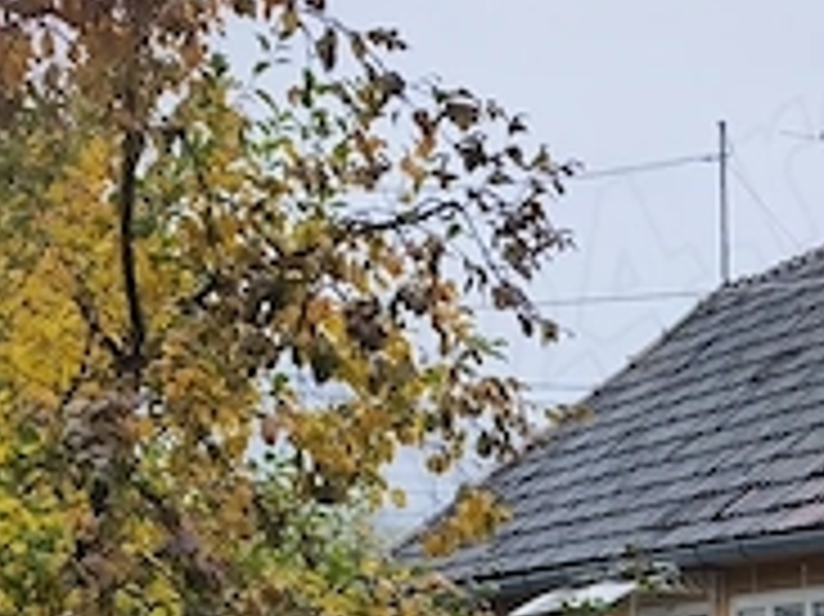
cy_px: 1628
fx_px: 2997
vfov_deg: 9.9
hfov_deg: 15.1
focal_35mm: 126
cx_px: 991
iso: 64
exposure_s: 1/100
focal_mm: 6.57
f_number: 1.6
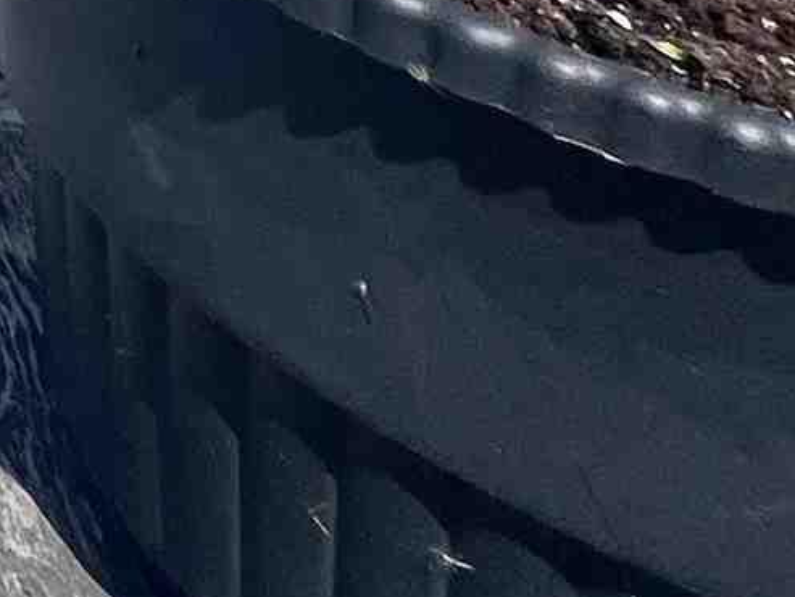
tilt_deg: -6.6
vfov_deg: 11.7
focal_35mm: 81
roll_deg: -0.4
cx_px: -1446
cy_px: -1108
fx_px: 1861
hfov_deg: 12.4
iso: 32
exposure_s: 1/1980
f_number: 1.8
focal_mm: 1.57
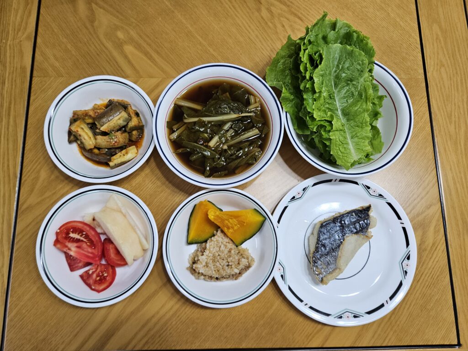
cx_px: 234
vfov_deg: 58.9
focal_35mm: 23
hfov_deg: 73.9
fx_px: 311
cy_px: 176
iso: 200
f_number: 1.8
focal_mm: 5.4
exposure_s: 1/180
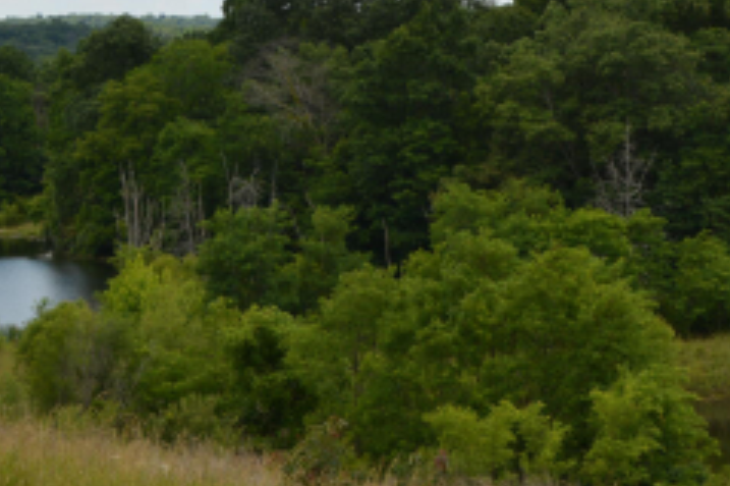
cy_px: 272
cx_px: 394
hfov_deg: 18.1
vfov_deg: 12.1
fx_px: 2290
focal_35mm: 113
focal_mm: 24
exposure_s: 1/200
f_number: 8
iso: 100
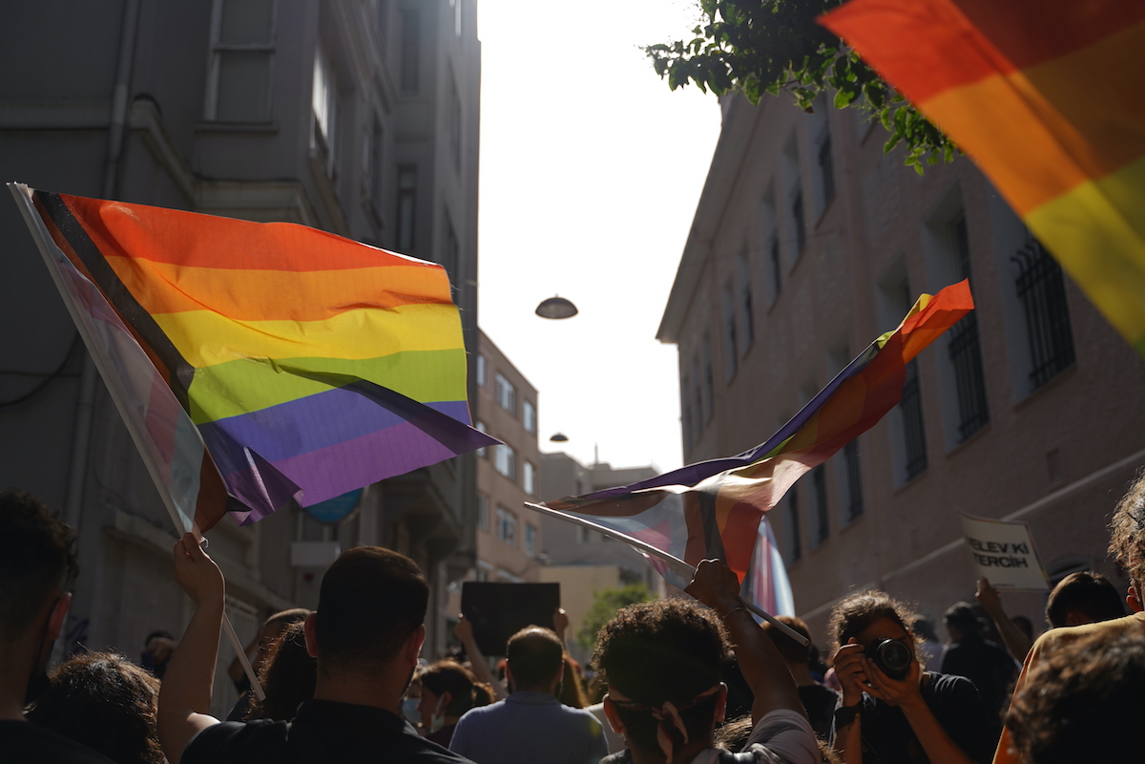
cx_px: 572
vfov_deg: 35.1
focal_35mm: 38
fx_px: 1209
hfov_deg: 50.7
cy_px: 382
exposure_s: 1/1250
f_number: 2.8
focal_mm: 38
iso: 50
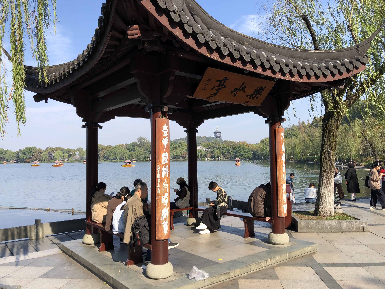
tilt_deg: +0.4
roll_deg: +0.4
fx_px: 311
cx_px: 192
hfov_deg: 63.4
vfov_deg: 49.7
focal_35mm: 28
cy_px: 144
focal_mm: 3.99
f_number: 1.8
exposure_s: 1/1091
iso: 20
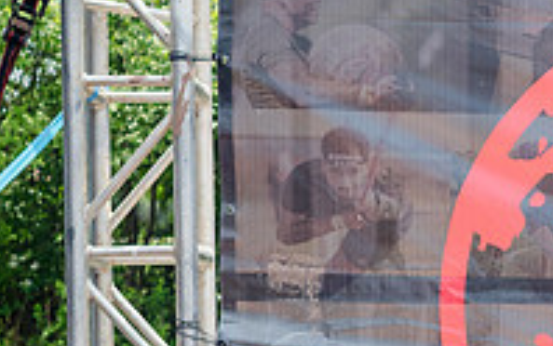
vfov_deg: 10.5
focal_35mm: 124
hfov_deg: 15.9
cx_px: 722
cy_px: 356
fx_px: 1870
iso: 500
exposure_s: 1/800
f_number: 5
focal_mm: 35
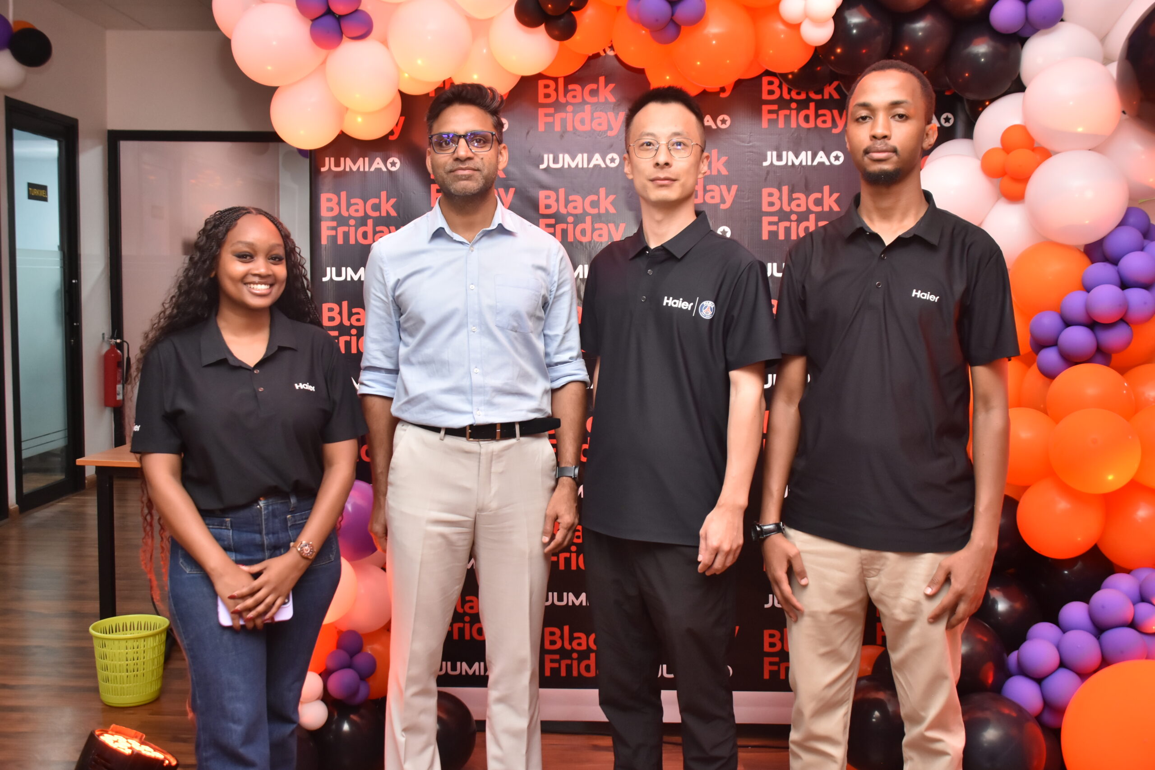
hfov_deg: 57.2
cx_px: 578
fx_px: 1059
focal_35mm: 33
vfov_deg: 40.0
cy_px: 385
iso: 800
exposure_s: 1/100
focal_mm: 22
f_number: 3.8
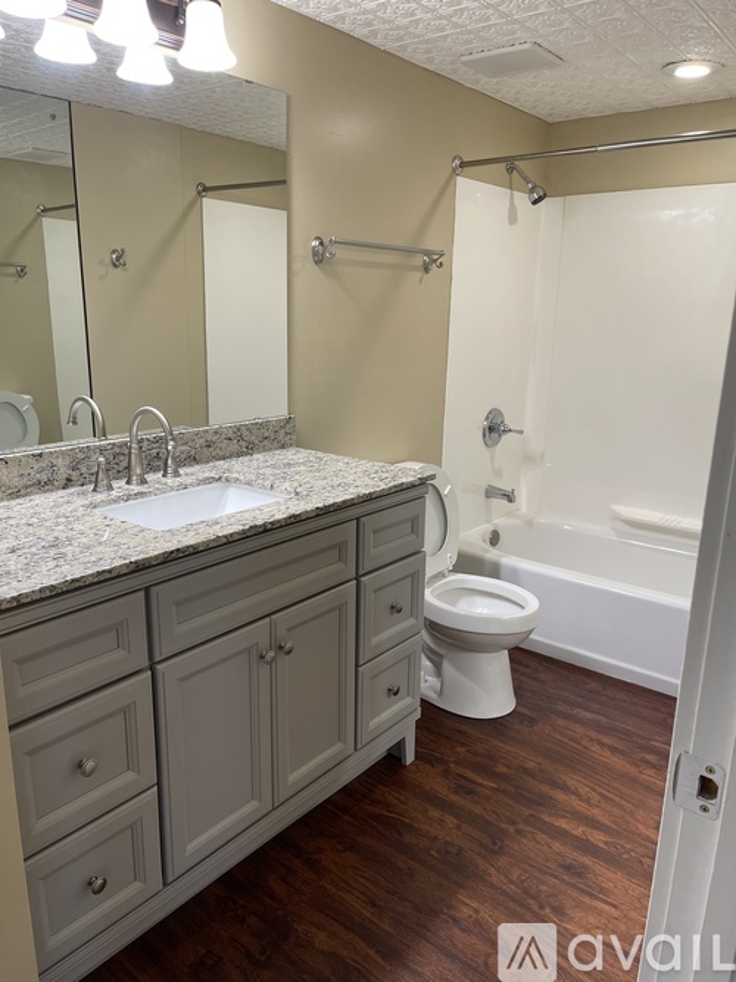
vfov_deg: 67.3
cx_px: 368
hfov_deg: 53.0
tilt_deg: -14.9
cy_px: 491
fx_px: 737
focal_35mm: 26
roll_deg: -0.8
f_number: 1.6
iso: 100
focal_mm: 5.1
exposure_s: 1/120
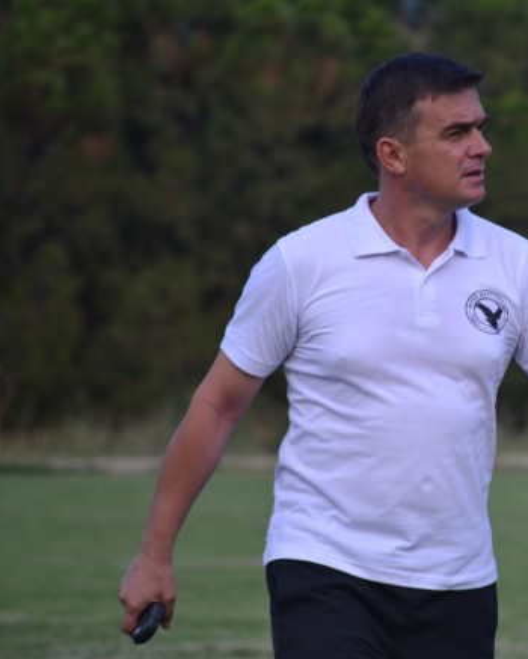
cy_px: 330
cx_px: 447
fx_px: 8296
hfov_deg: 3.6
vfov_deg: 4.6
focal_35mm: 425
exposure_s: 1/500
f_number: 5.6
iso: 400
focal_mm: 200
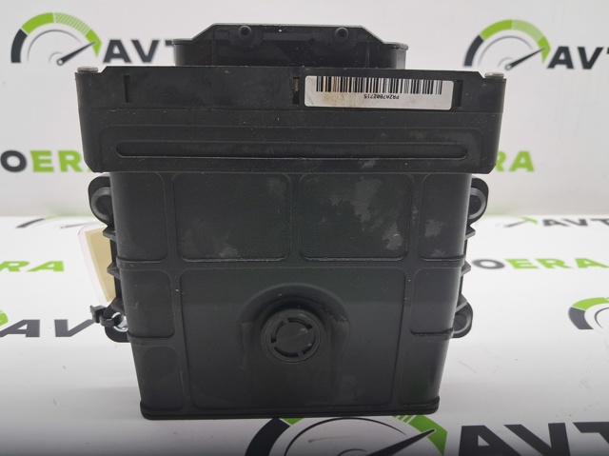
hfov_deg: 65.4
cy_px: 228
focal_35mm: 27
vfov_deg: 51.3
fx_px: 475
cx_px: 304
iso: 50
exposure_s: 1/60
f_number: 1.8
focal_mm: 4
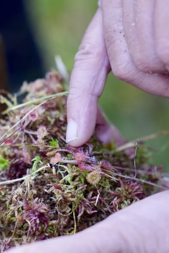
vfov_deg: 27.0
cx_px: 84
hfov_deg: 18.2
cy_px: 126
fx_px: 528
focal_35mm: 75
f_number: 4
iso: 640
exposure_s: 1/160
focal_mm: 75
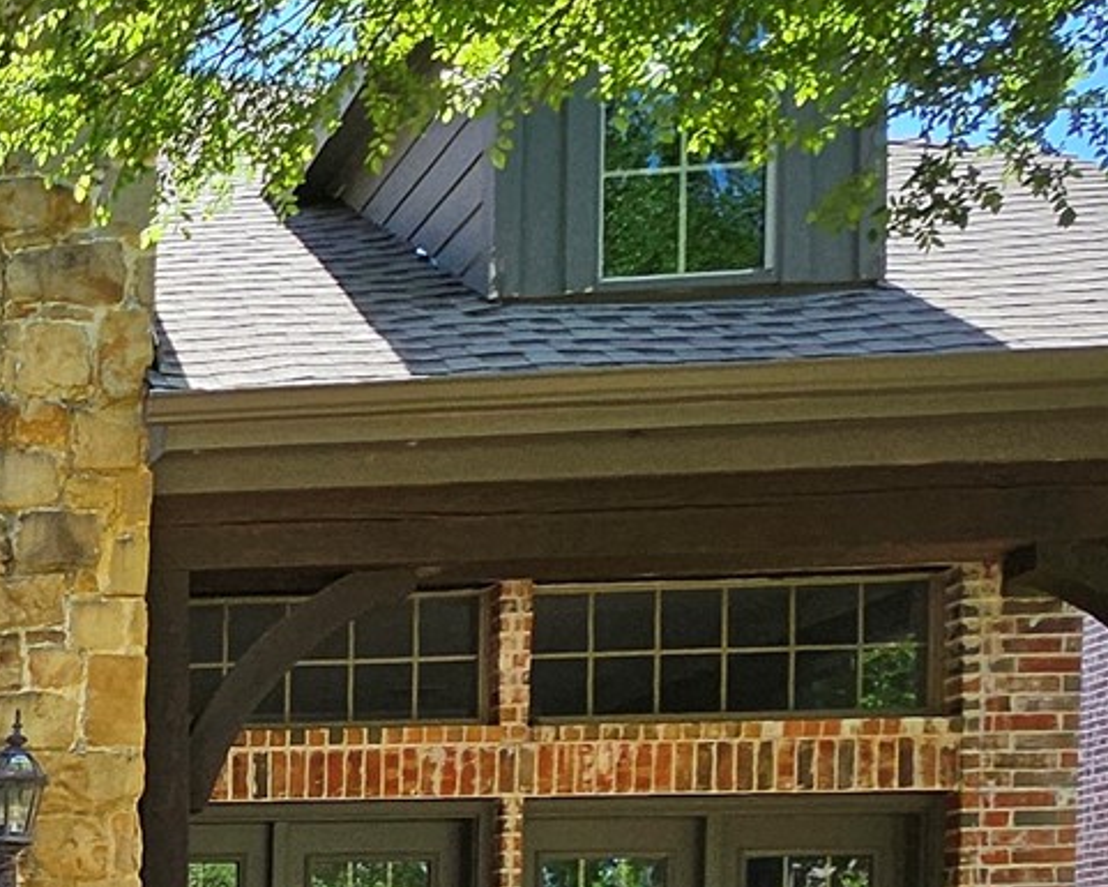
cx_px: -532
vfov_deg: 24.6
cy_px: 1143
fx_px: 1771
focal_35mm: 54
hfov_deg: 26.1
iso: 32
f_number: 2.2
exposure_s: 1/313
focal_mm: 1.74
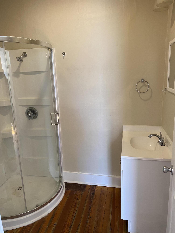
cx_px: 88
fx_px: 175
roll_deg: +1.3
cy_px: 116
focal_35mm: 26
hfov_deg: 53.1
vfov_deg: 67.3
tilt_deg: -11.0
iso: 125
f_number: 1.8
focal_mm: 4.25
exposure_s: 1/60
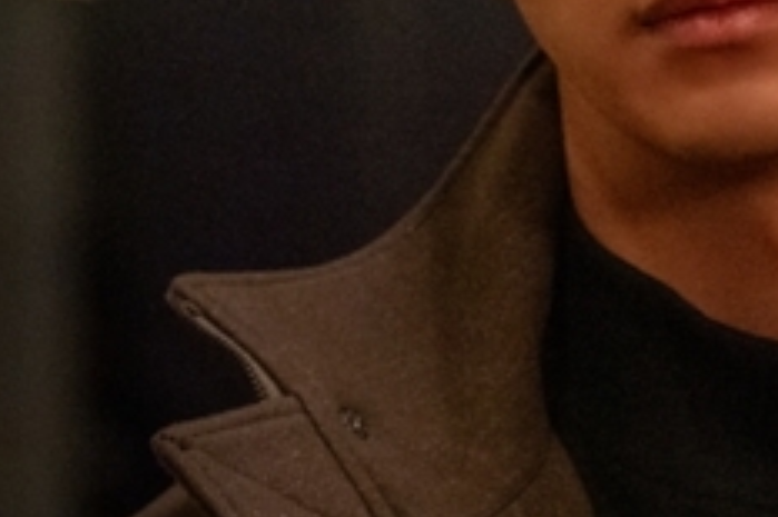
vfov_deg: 3.4
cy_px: 148
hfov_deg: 5.0
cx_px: 1346
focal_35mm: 406
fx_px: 8768
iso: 10000
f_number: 2.8
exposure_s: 1/200
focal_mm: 105
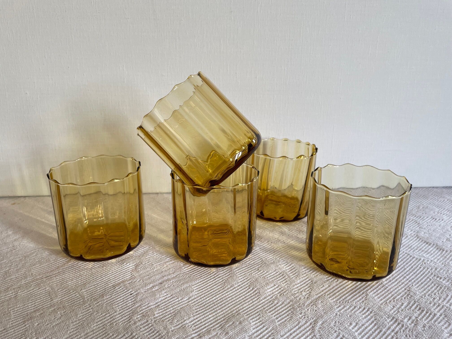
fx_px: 339
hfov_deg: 67.3
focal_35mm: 26
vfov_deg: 53.1
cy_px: 170
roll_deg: -0.2
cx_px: 226
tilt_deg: -18.2
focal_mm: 4.2
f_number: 1.6
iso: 64
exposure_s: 1/100
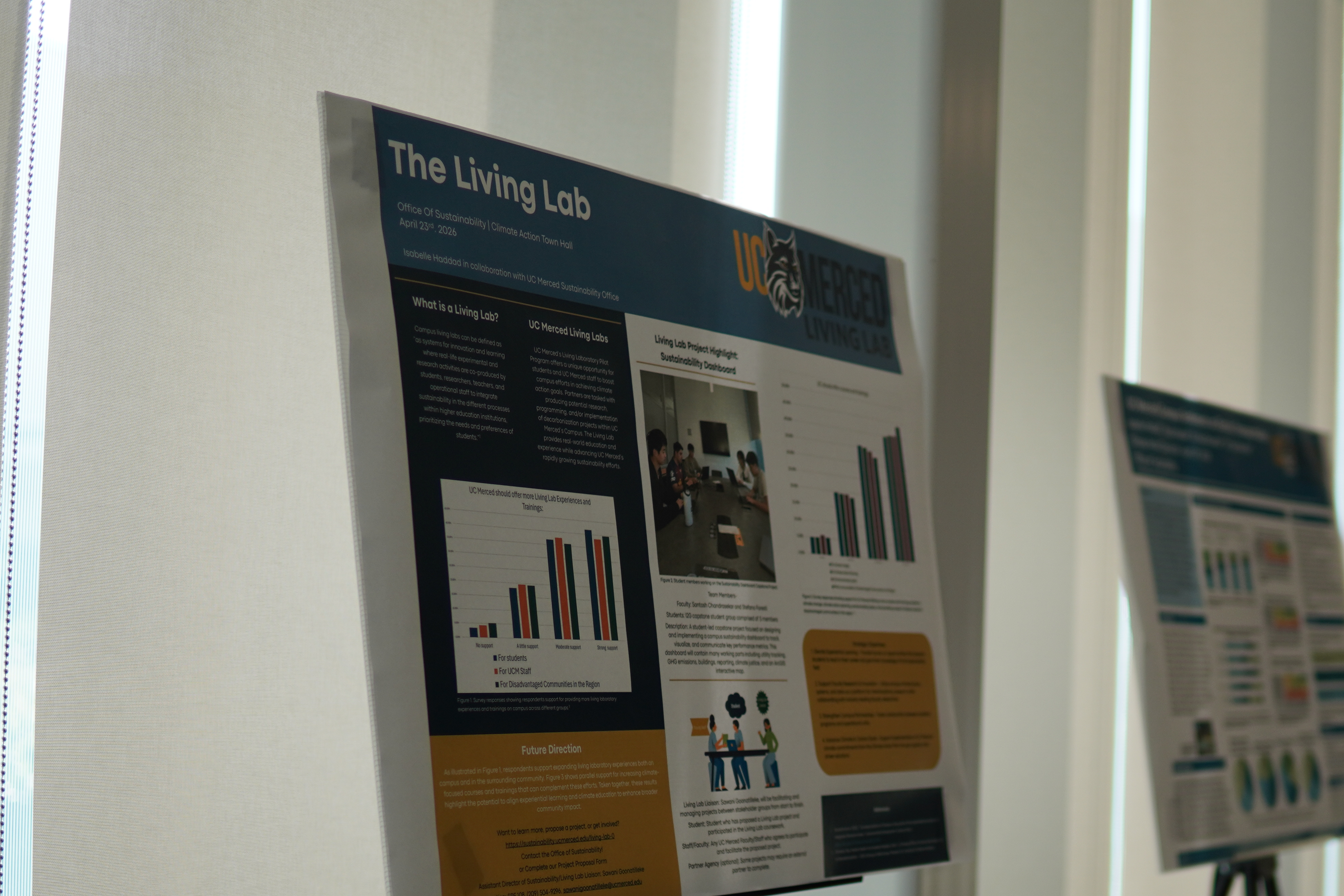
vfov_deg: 19.9
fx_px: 2538
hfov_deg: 29.3
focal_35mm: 68
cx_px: 964
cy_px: 619
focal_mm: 30
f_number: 1.4
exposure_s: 1/800
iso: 100
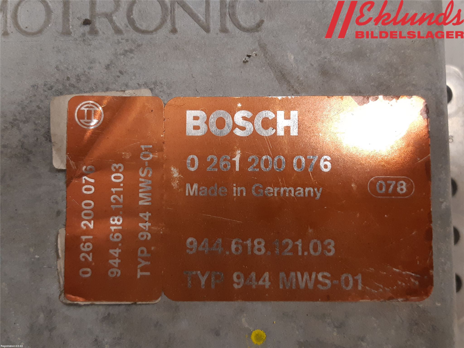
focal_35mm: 26
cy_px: 174
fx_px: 349
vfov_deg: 53.1
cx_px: 232
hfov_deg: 67.3
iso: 125
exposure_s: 1/50
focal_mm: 3.93
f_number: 1.7
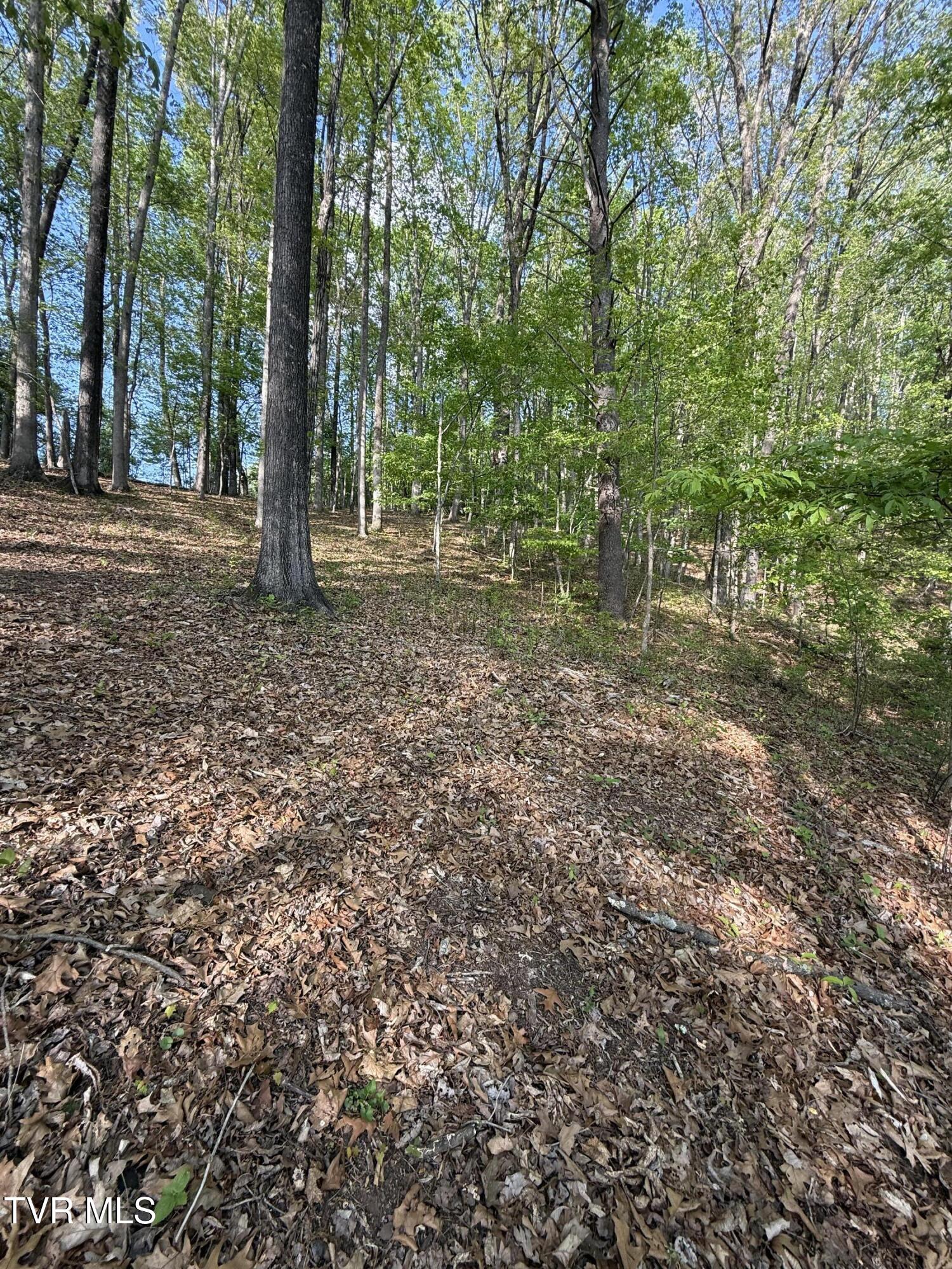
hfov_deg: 85.7
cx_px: 476
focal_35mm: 14
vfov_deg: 102.1
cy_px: 634
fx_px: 513
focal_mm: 2.22
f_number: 2.2
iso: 50
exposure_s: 1/136
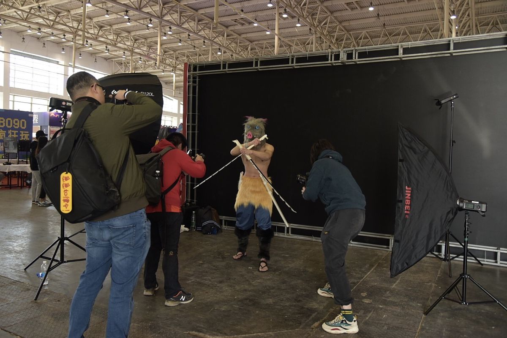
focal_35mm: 28
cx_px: 254
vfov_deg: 46.4
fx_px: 394
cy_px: 169
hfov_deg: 65.5
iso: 1250
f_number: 4
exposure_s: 1/125
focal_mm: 28
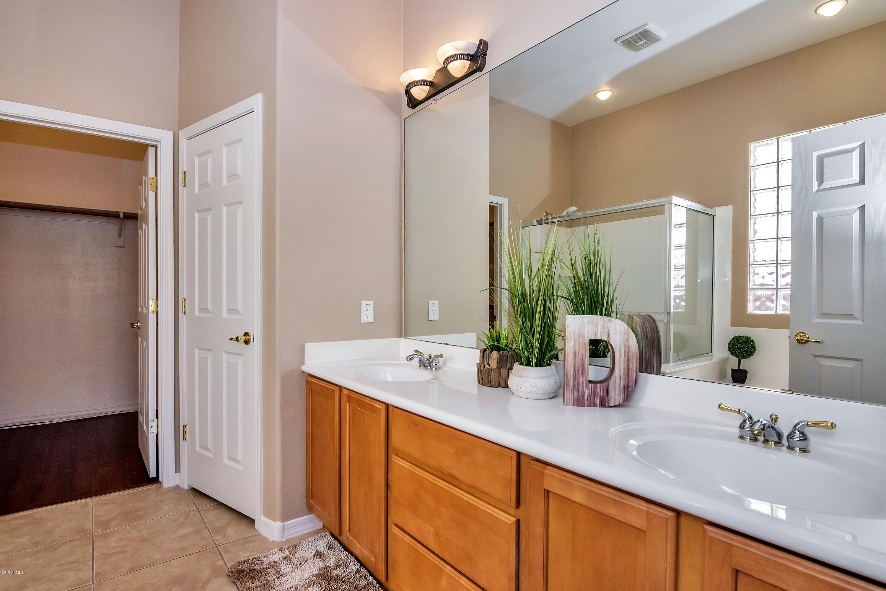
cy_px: 296
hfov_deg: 95.0
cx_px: 443
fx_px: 406
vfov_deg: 72.1
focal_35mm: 16
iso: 640
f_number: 6.3
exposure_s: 1/125
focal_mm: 11
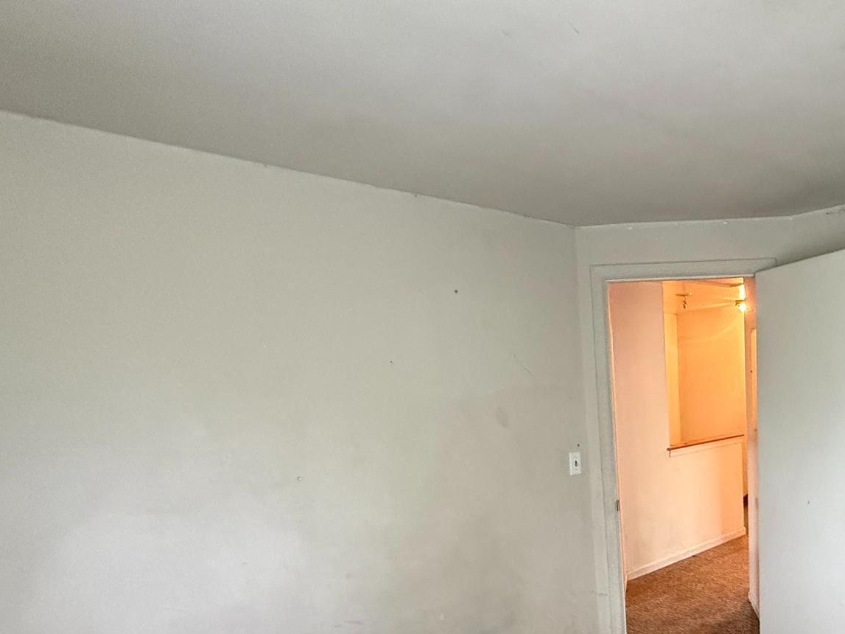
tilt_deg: -8.2
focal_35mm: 25
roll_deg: +3.0
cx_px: 665
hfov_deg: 63.9
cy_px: 484
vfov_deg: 52.2
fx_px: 610
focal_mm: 2.22
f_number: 2.2
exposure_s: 1/60
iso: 800
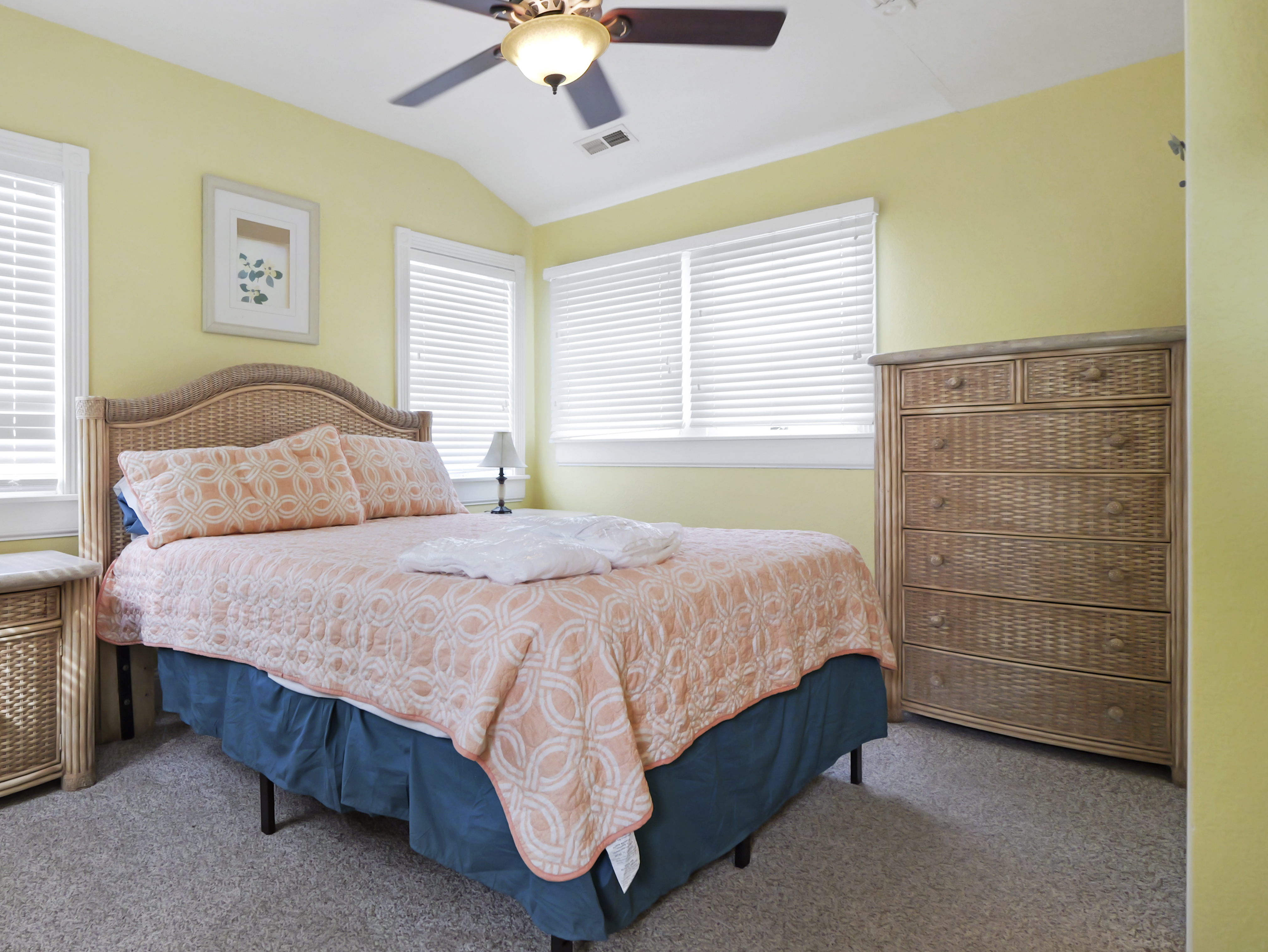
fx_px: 733
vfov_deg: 65.9
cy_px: 443
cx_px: 457
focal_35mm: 20
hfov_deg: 79.8
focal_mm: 7
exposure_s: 1/125
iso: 400
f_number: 2.8
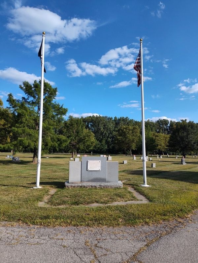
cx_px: 99
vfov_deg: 73.9
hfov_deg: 58.9
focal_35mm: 23
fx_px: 175
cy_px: 132
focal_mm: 5.56
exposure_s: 1/1508
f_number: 1.8
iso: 100
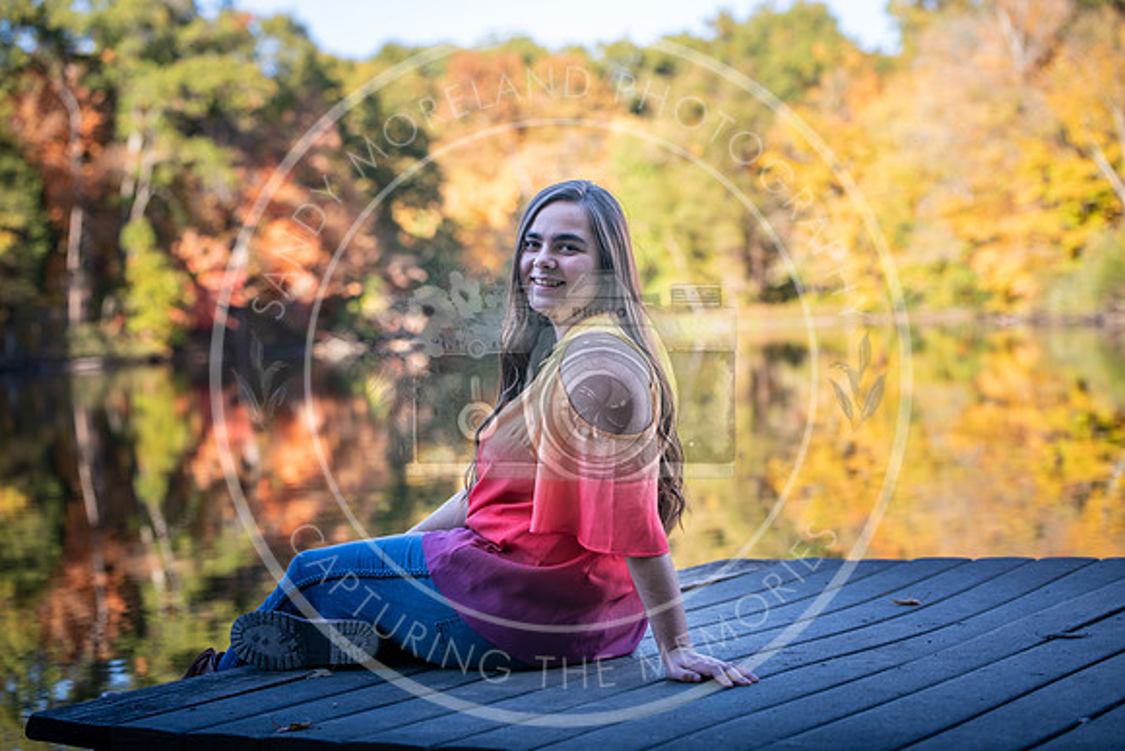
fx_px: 2188
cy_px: 376
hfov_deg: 28.8
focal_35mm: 70
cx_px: 562
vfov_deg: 19.5
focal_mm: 70
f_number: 3.5
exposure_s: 1/250
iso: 80
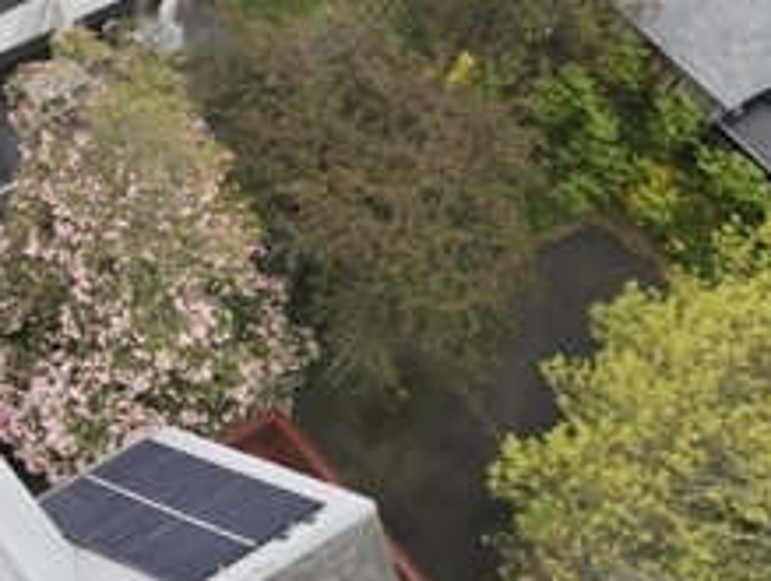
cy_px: -197
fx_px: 2499
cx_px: -546
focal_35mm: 112
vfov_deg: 12.8
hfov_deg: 15.5
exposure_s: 1/1000
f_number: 1.8
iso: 110
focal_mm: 8.7
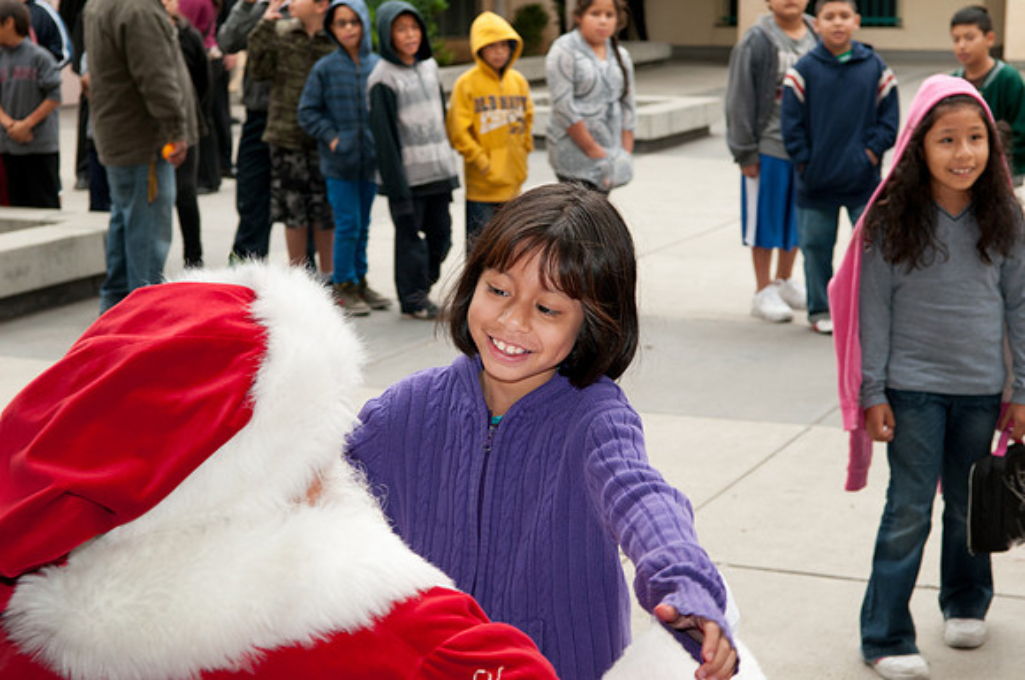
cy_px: 340
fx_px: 2047
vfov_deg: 18.9
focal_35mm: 72
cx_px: 512
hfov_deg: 28.1
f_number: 6.3
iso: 320
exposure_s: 1/160
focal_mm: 48
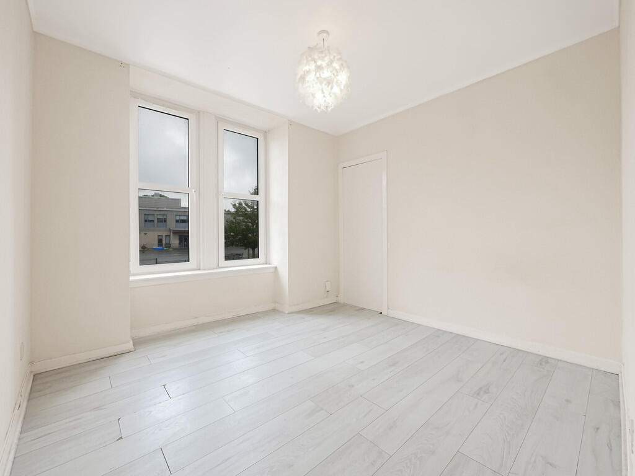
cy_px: 238
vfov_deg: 85.7
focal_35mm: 14
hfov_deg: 102.1
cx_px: 318
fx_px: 257
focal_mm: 7
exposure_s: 1/125
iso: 1250
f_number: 4
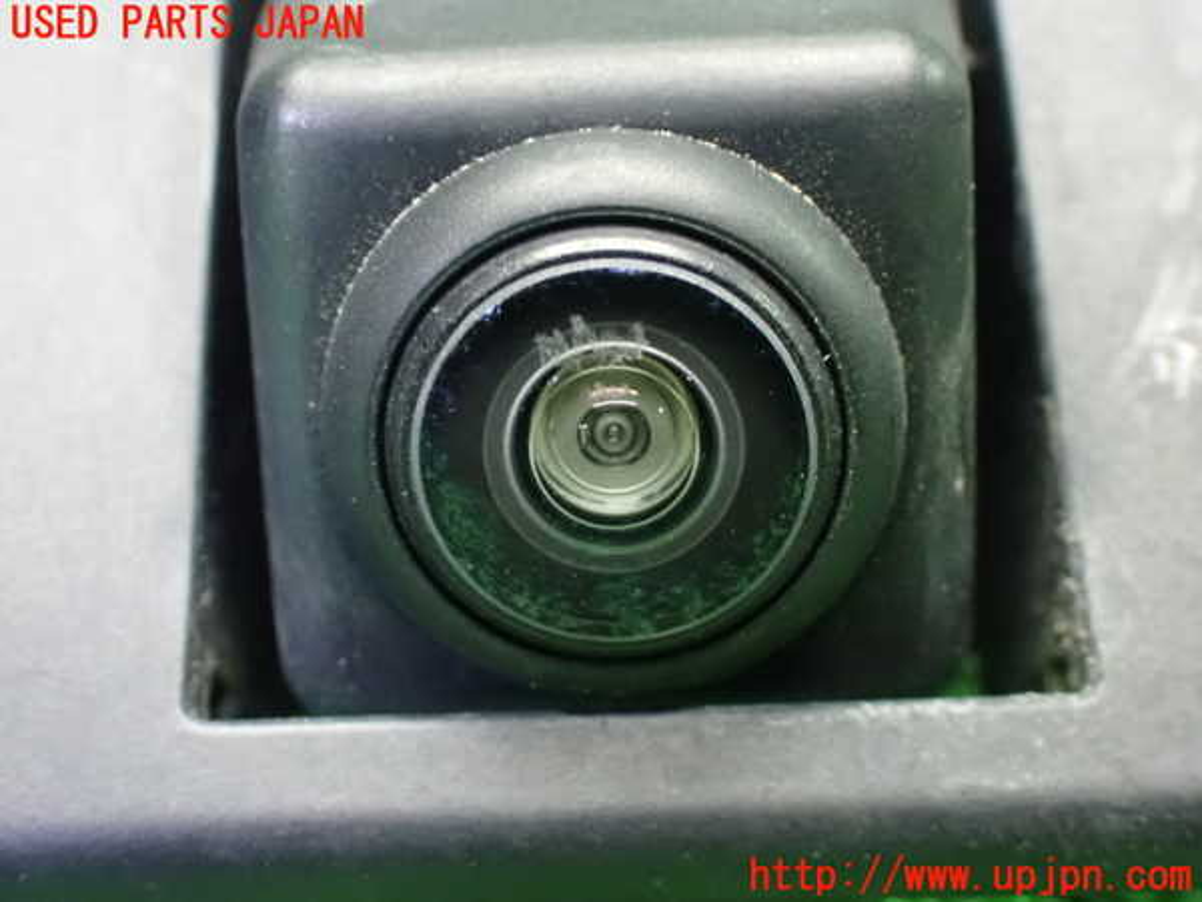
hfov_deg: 25.3
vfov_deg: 19.1
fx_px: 2674
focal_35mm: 77
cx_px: 601
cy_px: 451
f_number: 4.1
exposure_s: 1/20
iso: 1600
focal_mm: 13.65
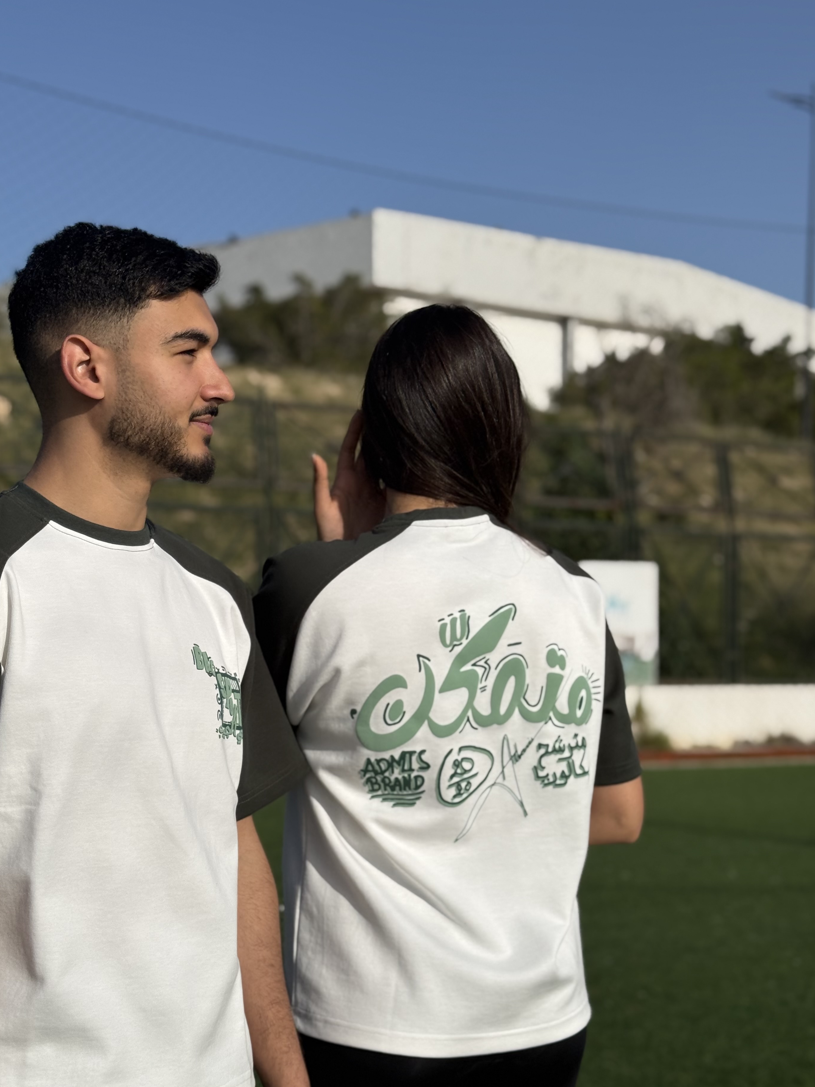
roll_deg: +0.4
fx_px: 1664
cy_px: 561
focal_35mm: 53
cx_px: 418
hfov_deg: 27.5
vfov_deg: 36.2
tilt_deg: +0.8
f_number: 1.78
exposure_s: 1/9901
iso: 64
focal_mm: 6.76
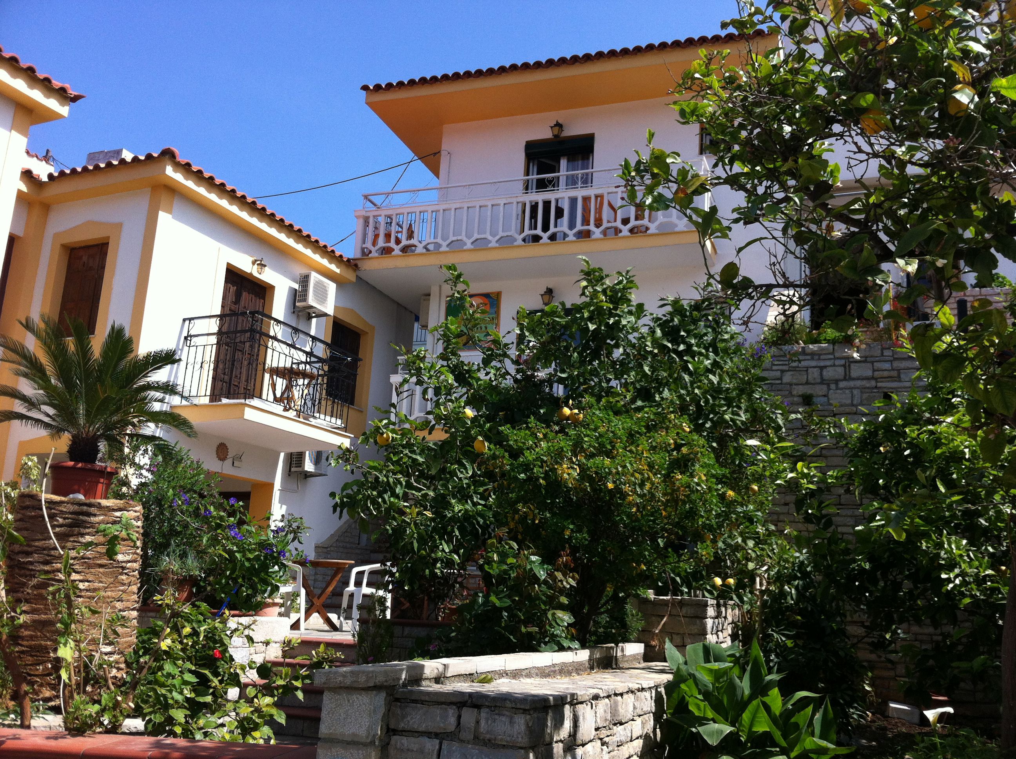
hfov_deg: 52.7
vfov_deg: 40.6
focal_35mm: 35
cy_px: 380
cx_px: 508
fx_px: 1026
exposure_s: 1/1005
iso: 80
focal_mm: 3.85
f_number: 2.8
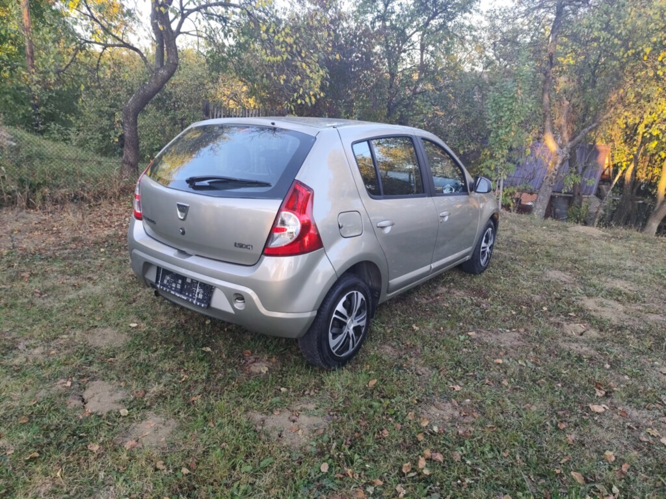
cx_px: 333
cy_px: 250
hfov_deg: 73.9
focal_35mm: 23
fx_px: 443
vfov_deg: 58.9
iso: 135
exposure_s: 1/100
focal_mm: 6.19
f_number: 1.65
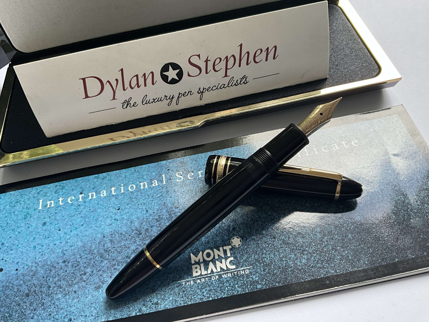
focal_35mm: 29
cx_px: 214
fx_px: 359
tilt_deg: -55.4
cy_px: 161
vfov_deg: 48.2
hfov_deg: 61.7
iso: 50
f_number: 1.8
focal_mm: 3
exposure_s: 1/122
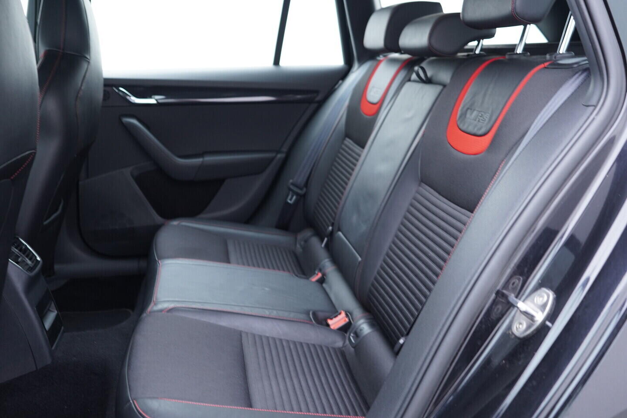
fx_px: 627
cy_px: 209
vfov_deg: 36.9
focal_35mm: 36
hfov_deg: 53.1
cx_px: 314
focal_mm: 24
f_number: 2.8
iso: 400
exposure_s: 1/40
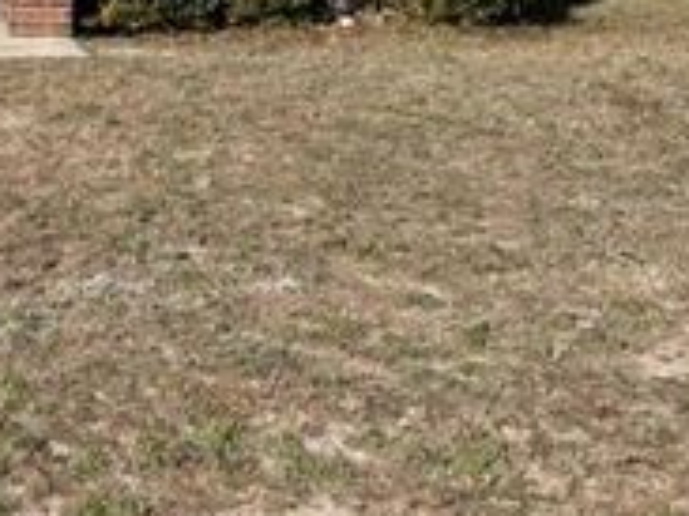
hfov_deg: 24.7
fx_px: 1412
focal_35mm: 71
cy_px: -145
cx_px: -143
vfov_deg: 19.2
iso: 32
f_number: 1.6
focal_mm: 5.1
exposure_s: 1/5618
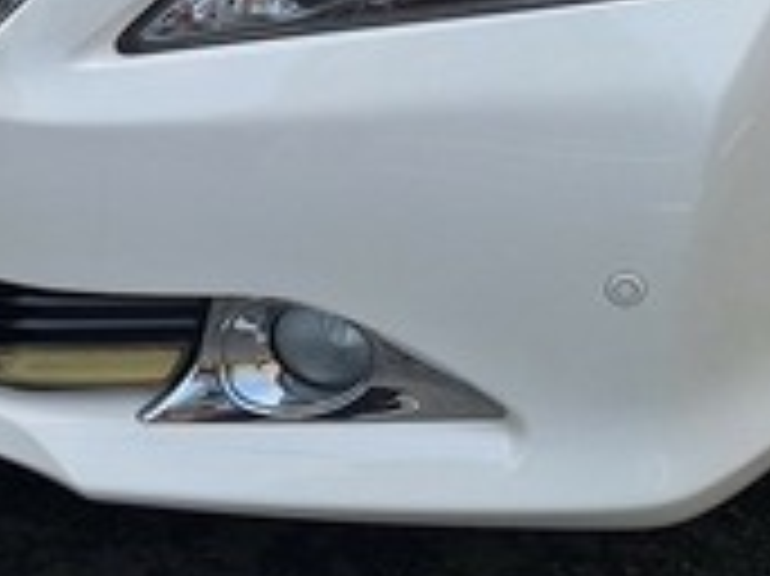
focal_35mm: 97
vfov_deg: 14.6
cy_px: -166
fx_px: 2156
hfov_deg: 19.7
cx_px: 14
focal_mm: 5.54
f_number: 1.8
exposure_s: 1/2625
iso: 40
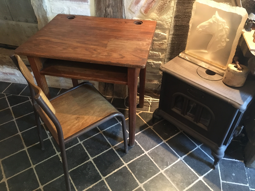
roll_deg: -0.2
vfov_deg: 48.2
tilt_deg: -40.1
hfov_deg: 61.7
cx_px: 128
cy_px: 96
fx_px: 214
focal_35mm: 29
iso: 320
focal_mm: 4.15
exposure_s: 1/17
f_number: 2.2
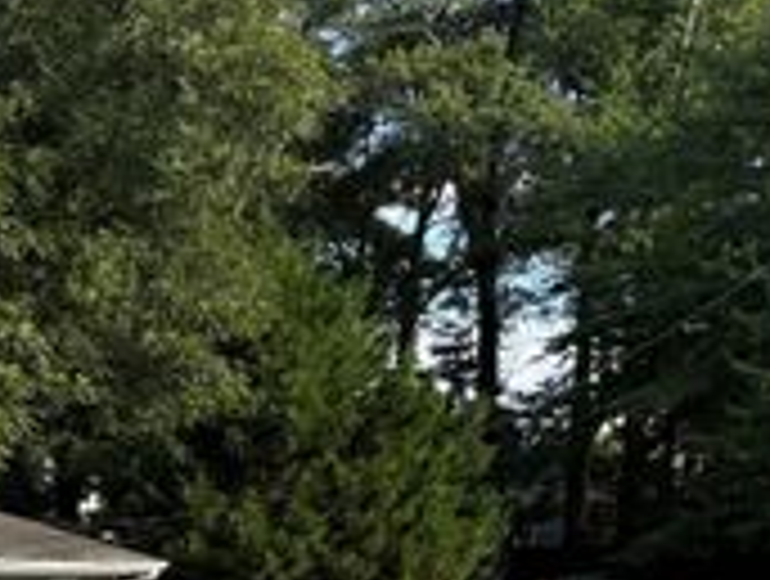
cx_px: -347
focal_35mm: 70
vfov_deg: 20.1
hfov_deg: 23.1
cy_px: 641
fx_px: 1560
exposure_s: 1/627
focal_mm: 6.76
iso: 80
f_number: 1.78
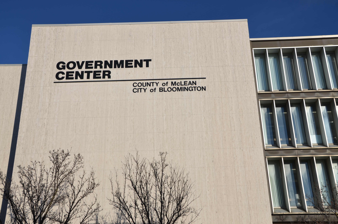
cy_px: 112
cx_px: 169
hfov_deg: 46.5
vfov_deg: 31.8
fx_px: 394
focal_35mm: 42
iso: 125
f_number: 8
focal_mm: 28
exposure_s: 1/800
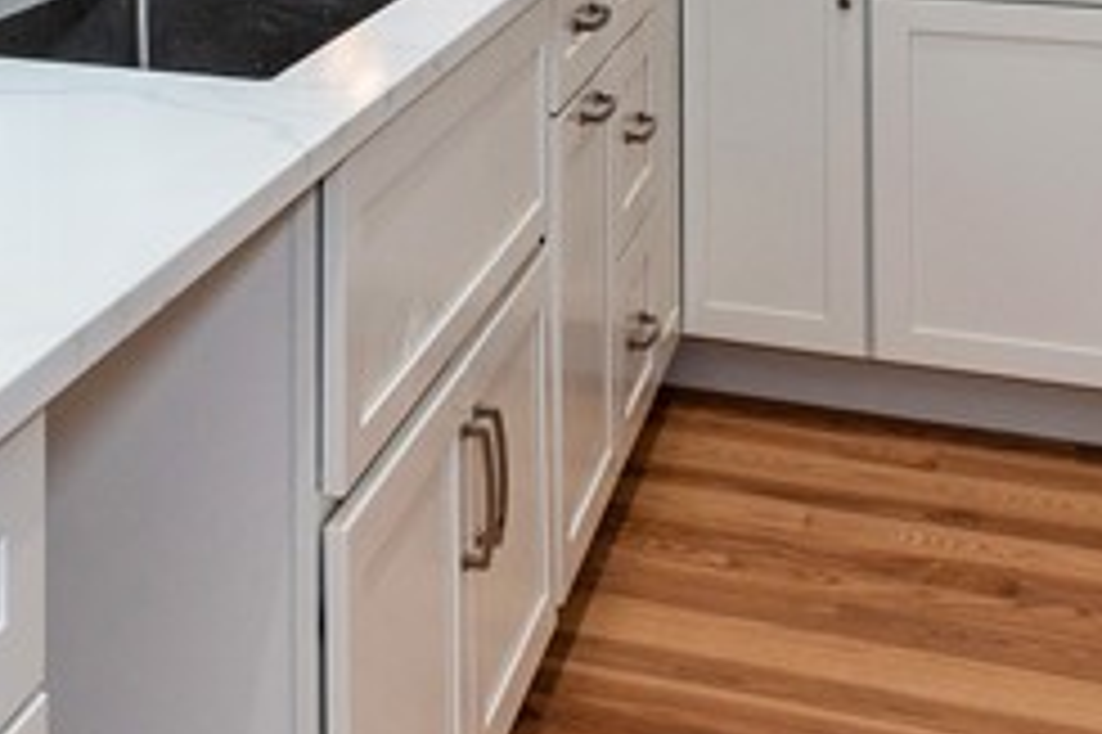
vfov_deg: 17.1
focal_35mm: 71
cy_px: -414
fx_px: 2172
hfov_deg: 26.4
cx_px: -81
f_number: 6.3
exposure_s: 1/80
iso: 320
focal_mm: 16
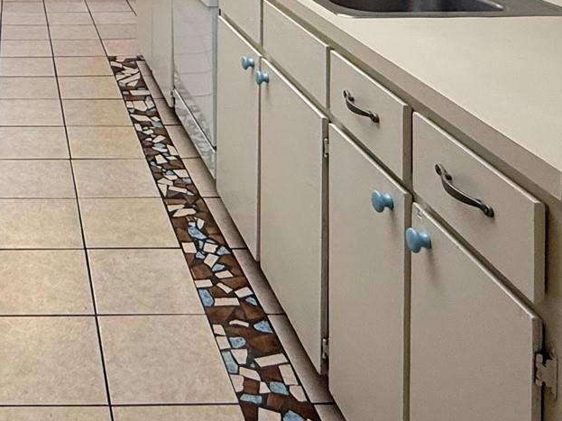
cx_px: 23
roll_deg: +0.4
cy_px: -163
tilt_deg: -1.9
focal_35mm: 46
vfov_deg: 25.7
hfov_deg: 37.6
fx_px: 747
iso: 125
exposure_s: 1/120
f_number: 2.2
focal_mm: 2.22
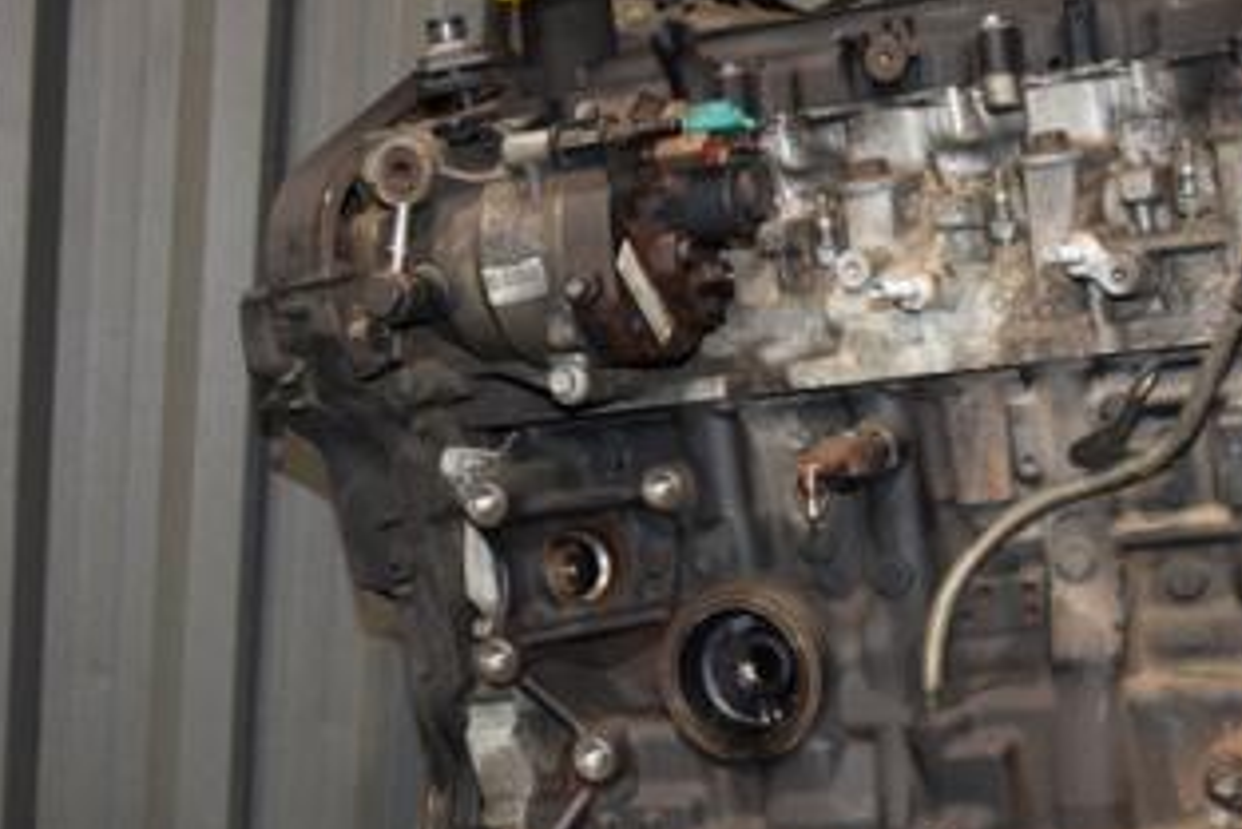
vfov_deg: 19.6
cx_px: 845
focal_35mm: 69
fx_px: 2381
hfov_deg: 29.0
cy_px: 595
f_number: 5
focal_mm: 24
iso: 800
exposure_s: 1/60
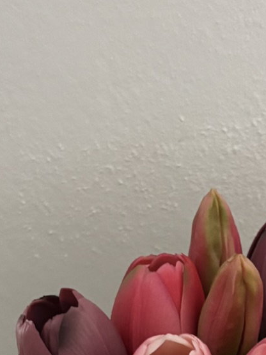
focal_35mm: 96
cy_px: 445
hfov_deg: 15.3
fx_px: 984
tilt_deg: -45.2
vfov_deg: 19.1
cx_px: 212
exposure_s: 1/35
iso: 640
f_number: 1.6
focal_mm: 5.96
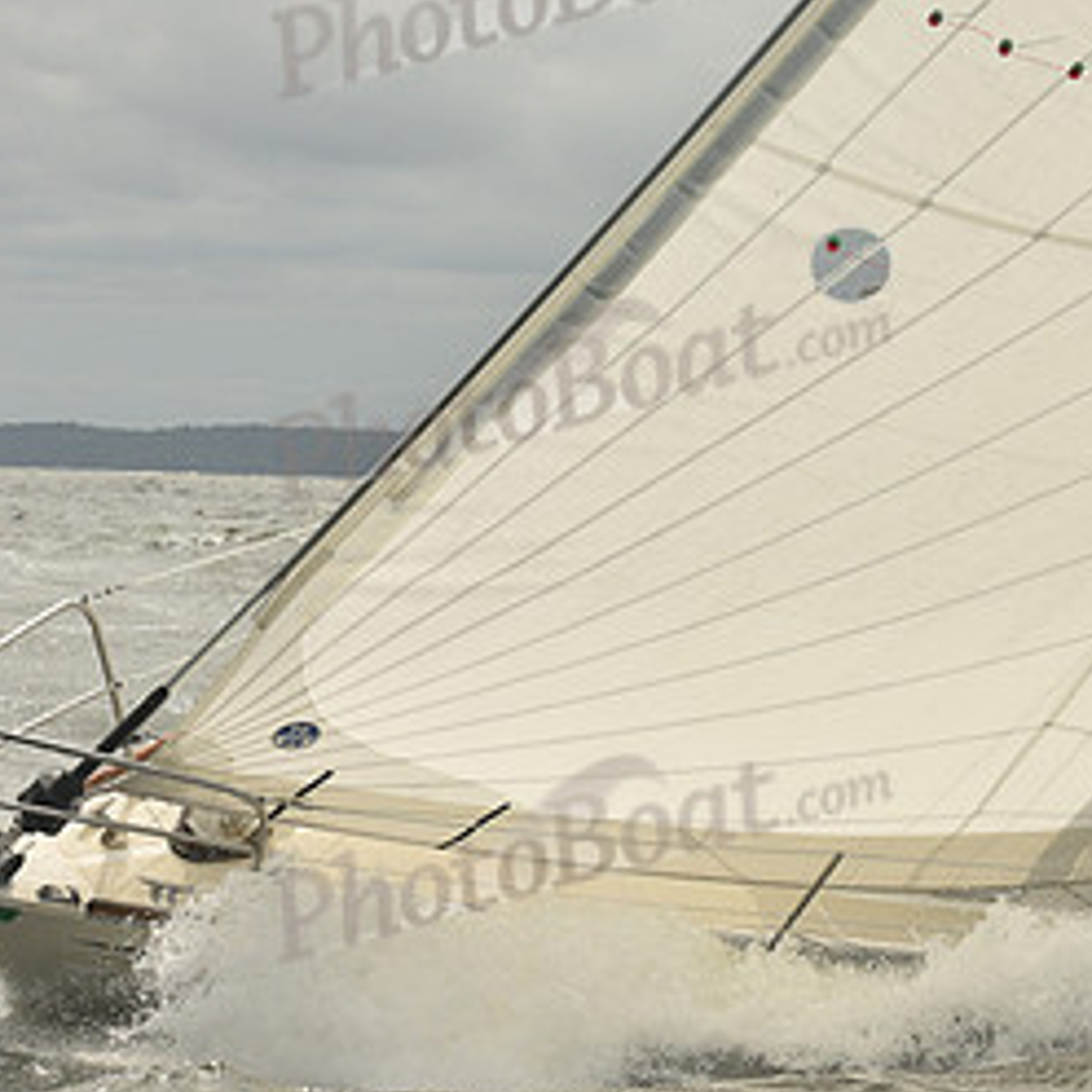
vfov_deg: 10.3
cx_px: 1123
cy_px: 557
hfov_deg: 10.3
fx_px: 6032
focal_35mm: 169
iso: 320
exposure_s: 1/1600
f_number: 10
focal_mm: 85
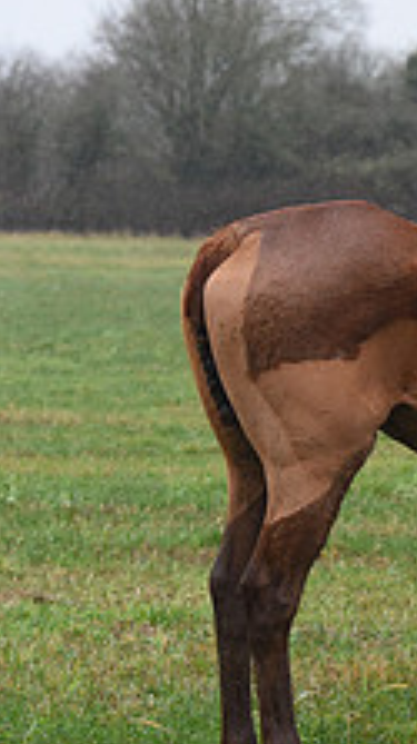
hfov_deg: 4.6
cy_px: 267
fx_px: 5105
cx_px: 881
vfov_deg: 8.3
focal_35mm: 259
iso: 2500
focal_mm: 95
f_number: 4.5
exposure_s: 1/1250
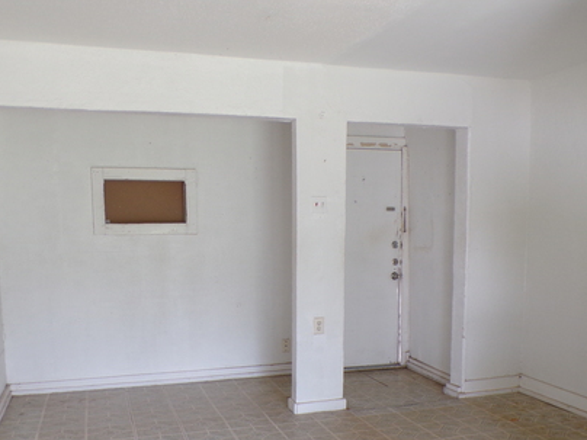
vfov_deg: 37.3
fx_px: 644
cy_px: 292
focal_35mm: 38
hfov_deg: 49.0
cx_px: 294
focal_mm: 4.3
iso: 164
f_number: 3
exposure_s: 1/34
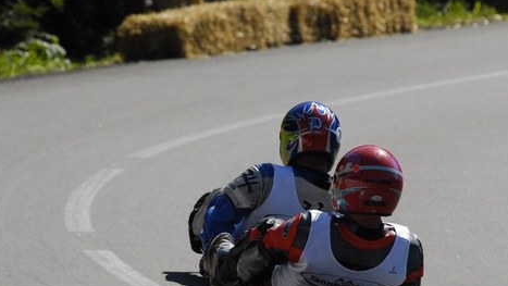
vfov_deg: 2.7
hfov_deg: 4.9
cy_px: 166
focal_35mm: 443
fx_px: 5969
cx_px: 317
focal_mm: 200
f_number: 7.1
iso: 320
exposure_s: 1/1250
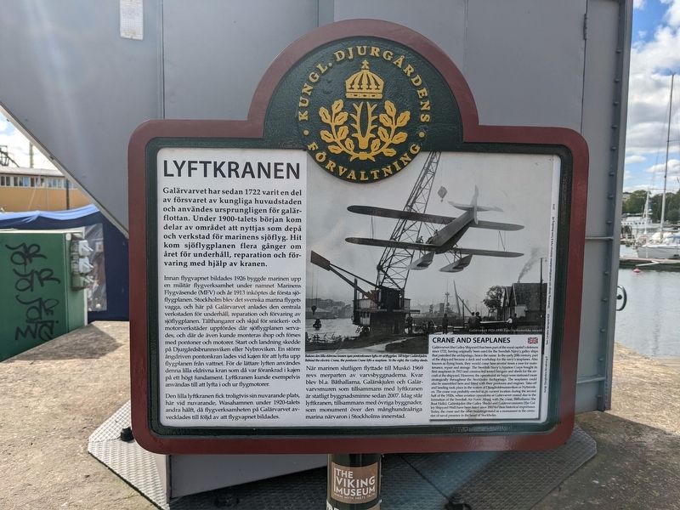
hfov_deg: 65.3
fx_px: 530
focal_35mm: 27
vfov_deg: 51.4
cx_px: 340
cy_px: 255
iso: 54
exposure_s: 1/2933
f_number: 1.73
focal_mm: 4.38
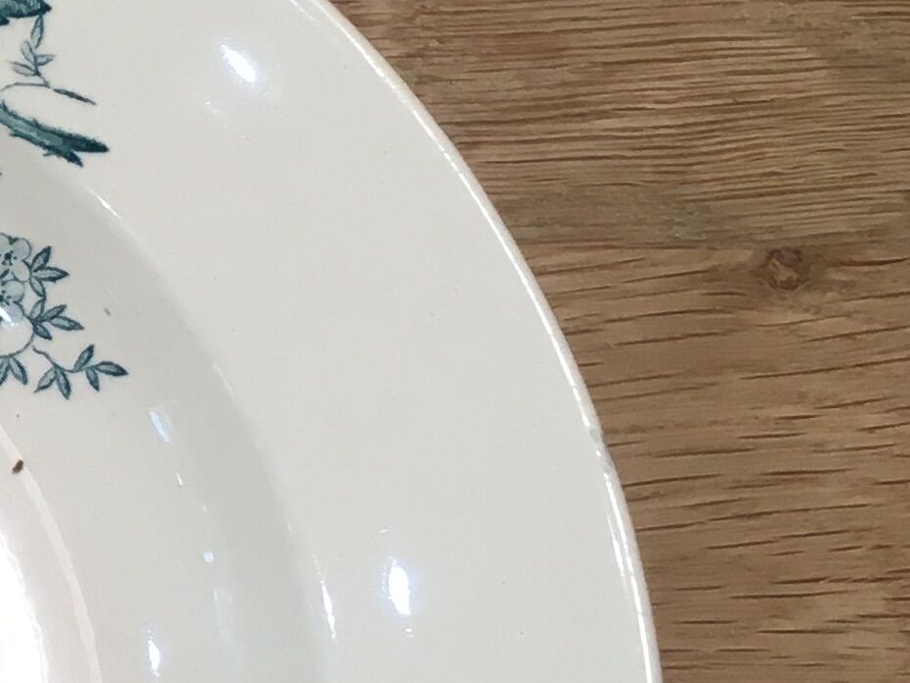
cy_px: 51
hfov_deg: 14.6
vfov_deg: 11.7
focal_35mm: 126
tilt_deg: -70.1
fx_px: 3312
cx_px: -463
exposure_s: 1/33
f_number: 2.2
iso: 32
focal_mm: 4.15
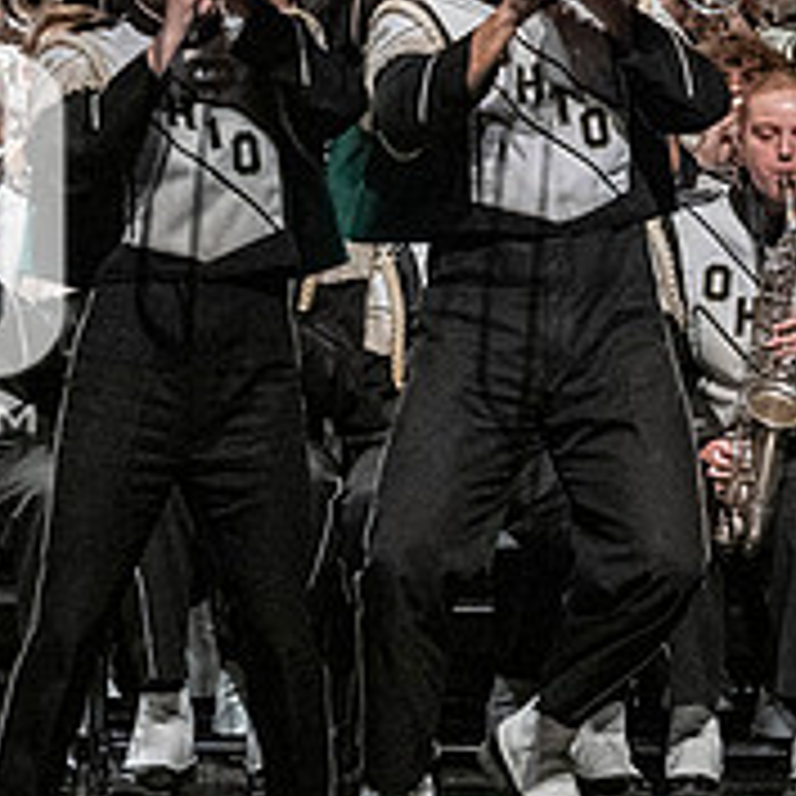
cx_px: -274
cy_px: 256
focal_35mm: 605
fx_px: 15740
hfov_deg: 2.9
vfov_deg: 2.9
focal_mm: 145
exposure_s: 1/500
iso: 4000
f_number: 4
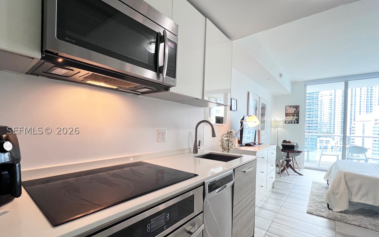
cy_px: 130
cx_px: 163
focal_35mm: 16
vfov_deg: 71.1
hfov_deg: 97.2
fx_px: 165
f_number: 1.8
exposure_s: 1/60
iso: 125
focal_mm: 1.57
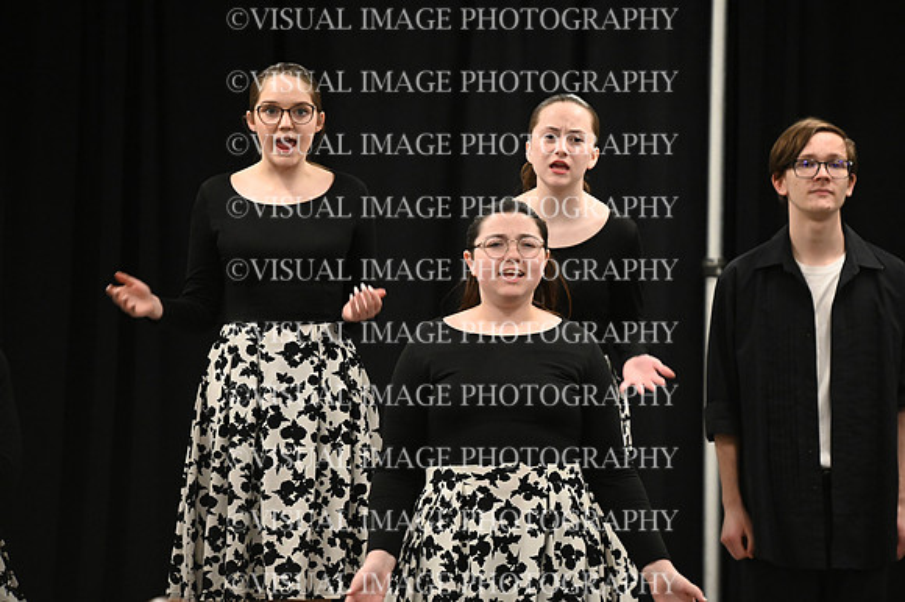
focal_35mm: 320
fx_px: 8040
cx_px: 452
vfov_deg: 4.3
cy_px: 301
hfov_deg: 6.4
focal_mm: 320
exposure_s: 1/250
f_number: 6.3
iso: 8000
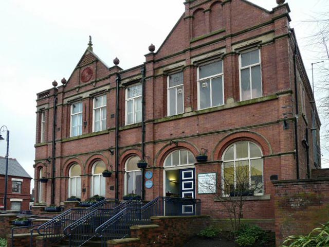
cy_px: 124
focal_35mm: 28
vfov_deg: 49.7
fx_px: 266
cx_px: 164
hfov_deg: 63.4
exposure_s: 1/100
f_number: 2.8
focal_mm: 4.6
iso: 100
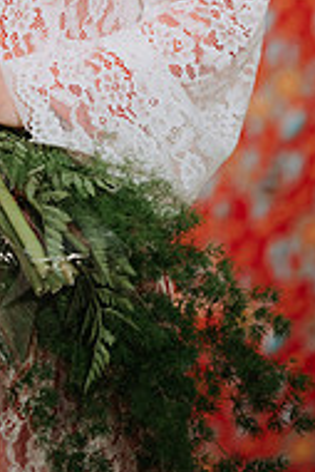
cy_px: -52
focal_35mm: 201
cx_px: -32
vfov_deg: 10.1
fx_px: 2633
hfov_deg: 6.8
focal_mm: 85
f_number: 1.4
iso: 640
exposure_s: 1/500
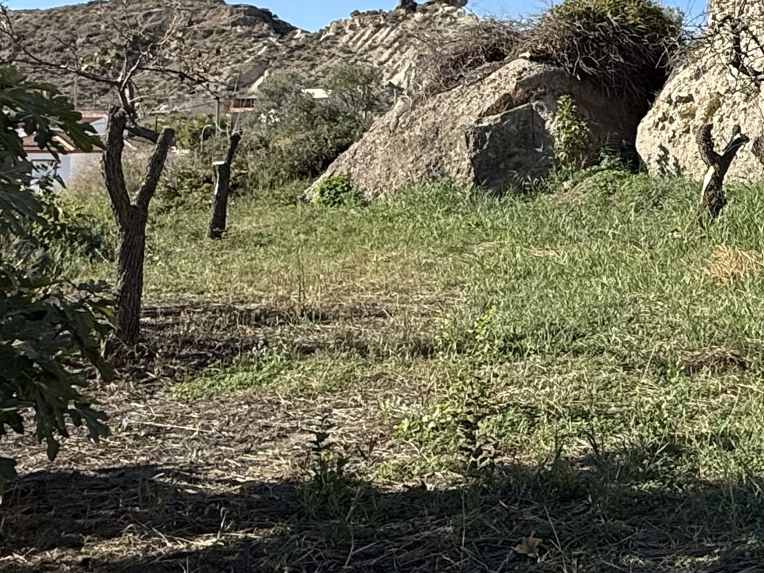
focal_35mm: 51
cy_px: 79
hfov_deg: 33.2
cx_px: 823
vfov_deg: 27.7
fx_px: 1125
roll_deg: -2.6
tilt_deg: +4.1
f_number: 2.2
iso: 50
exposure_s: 1/1656
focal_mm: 2.22
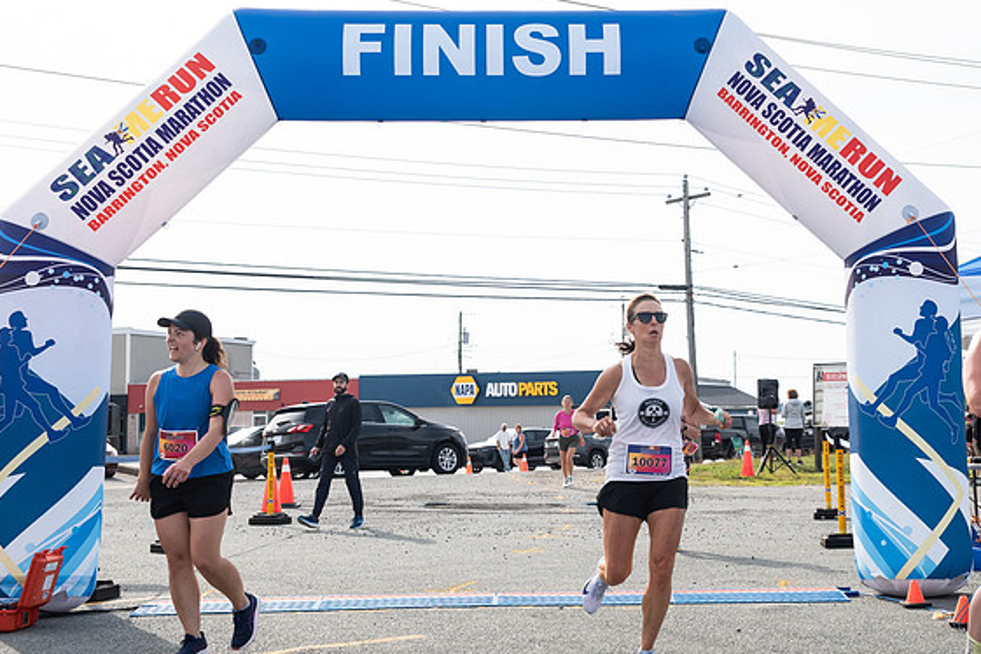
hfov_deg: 32.8
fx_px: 1662
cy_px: 254
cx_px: 600
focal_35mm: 61
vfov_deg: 22.2
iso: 800
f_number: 4
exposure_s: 1/3200
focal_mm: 48
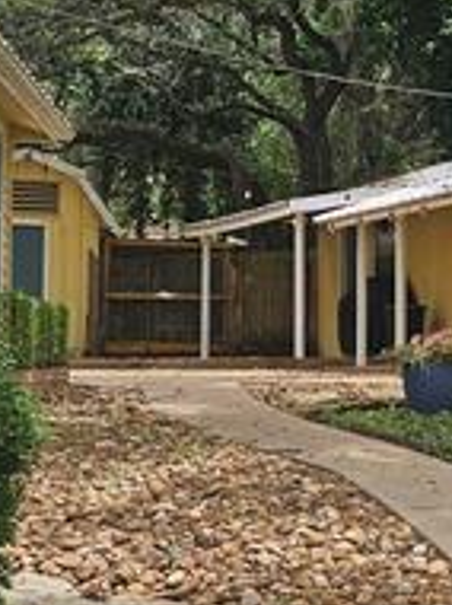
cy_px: 290
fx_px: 1623
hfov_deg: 15.5
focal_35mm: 93
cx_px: 462
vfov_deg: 21.1
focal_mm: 6.3
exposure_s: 1/253
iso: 10
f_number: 1.7
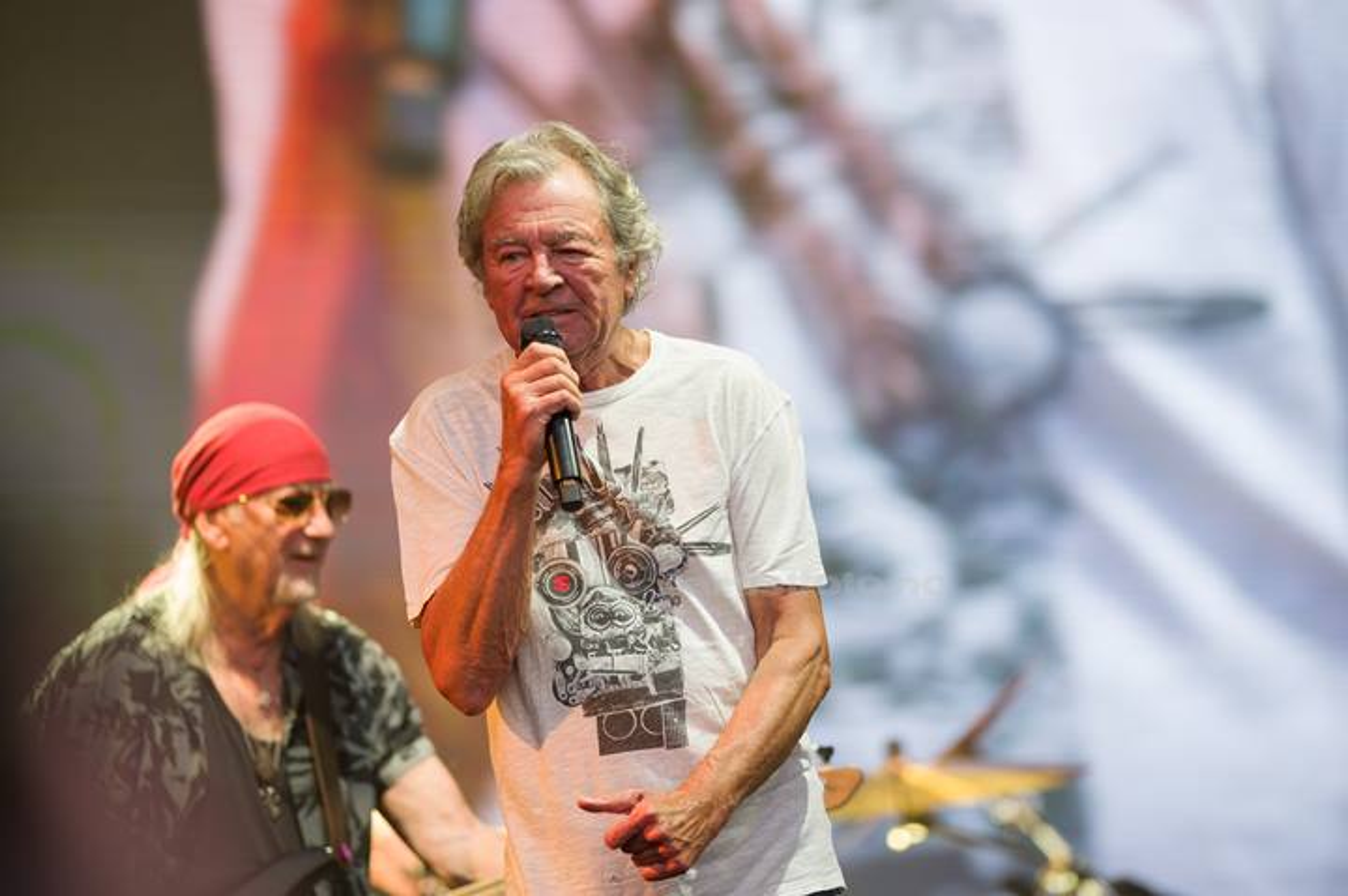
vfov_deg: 4.6
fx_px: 11225
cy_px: 448
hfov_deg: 6.9
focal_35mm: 300
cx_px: 674
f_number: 2.8
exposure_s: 1/1000
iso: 800
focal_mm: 300
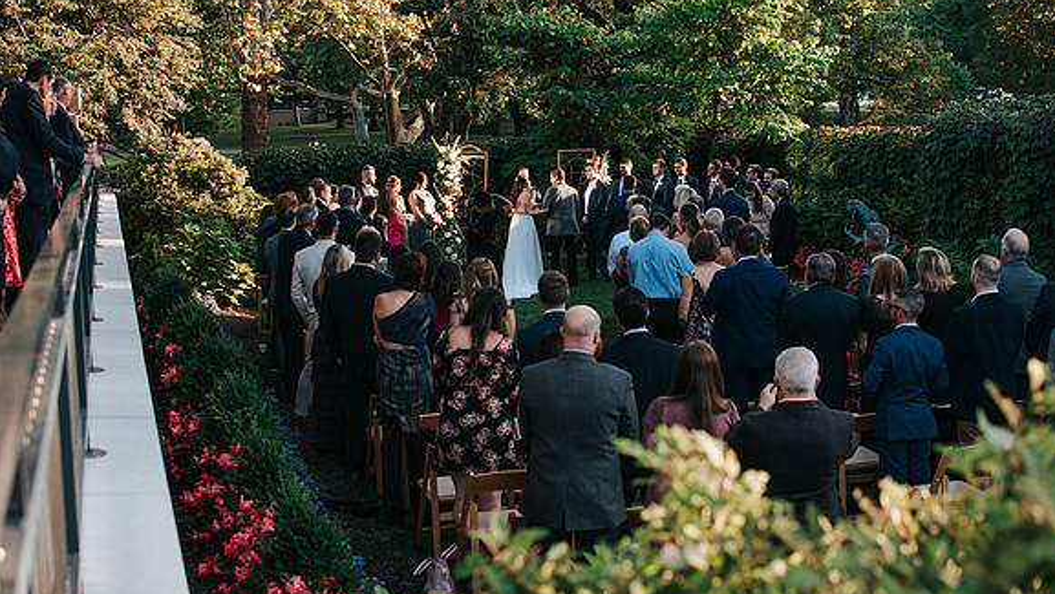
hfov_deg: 37.2
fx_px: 1567
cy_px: 268
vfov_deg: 21.5
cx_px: 528
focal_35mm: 56
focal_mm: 35
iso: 200
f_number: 3.5
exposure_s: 1/400
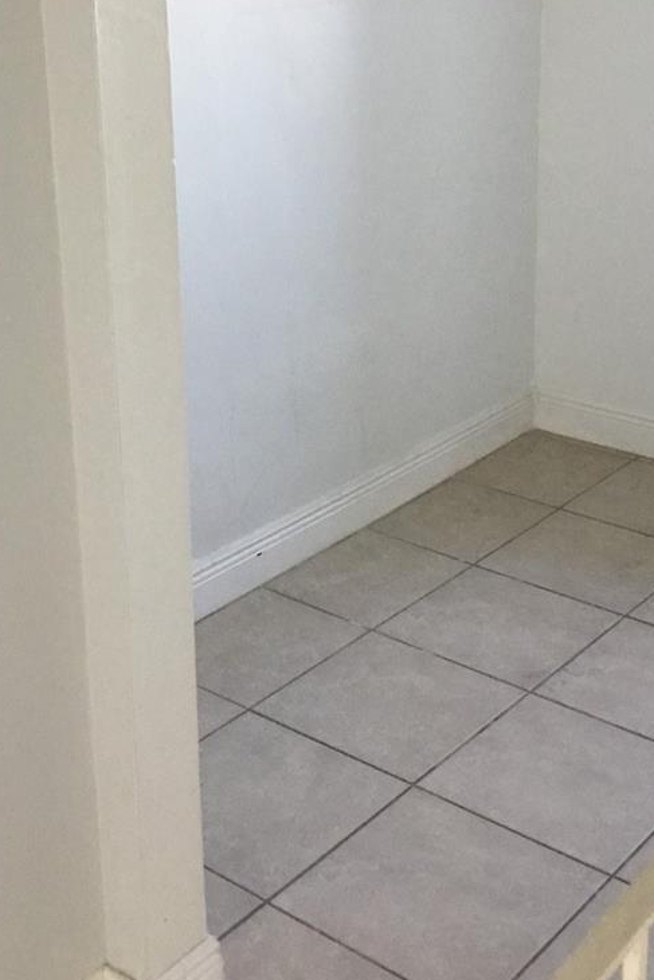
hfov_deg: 25.5
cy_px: 281
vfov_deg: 36.9
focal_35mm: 53
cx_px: 329
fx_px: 1443
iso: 100
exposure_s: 1/30
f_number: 2.4
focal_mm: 3.3
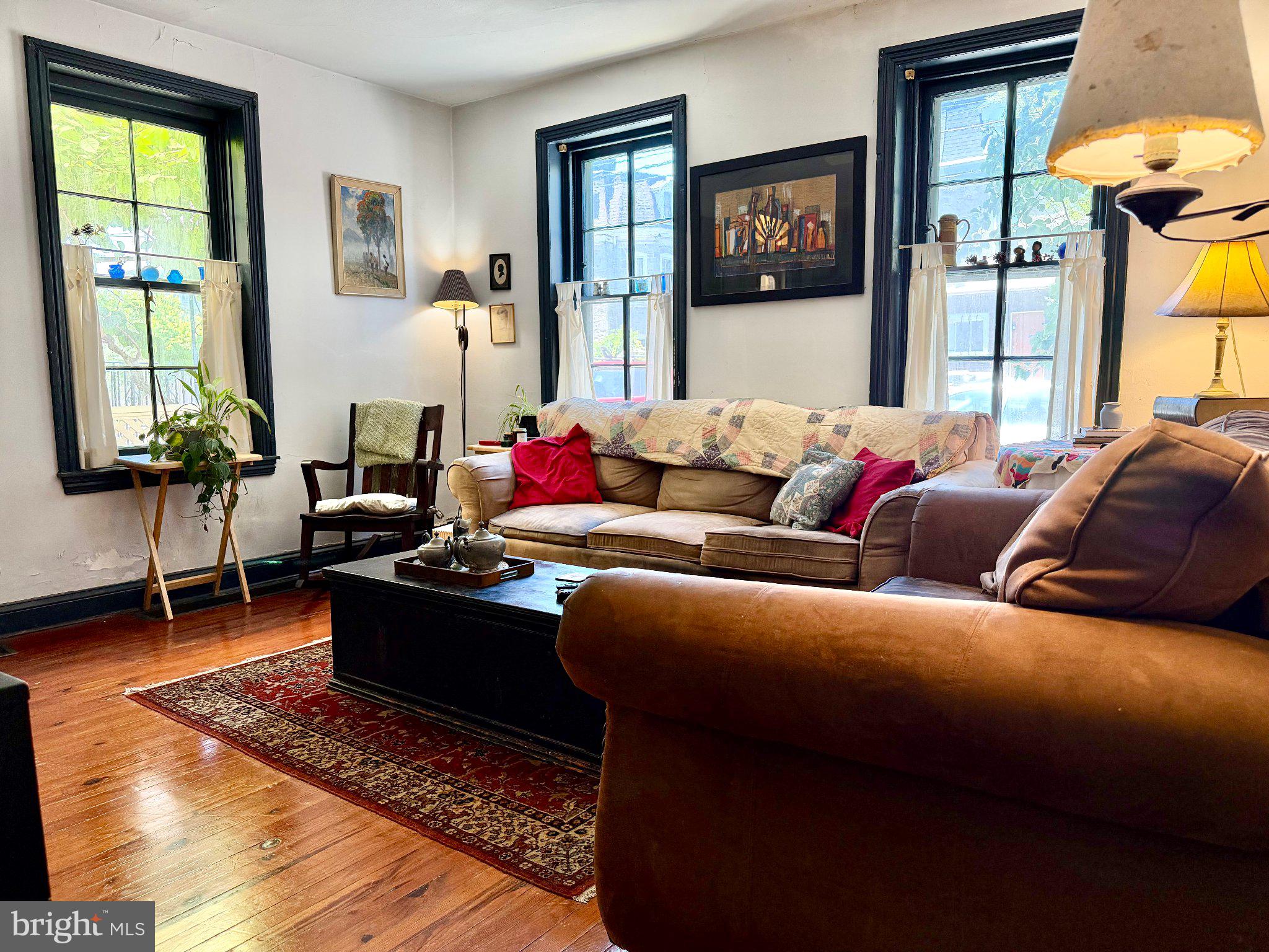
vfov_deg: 56.8
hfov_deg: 71.6
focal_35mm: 24
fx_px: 880
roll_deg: +1.6
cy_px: 476
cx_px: 634
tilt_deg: -5.4
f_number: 1.78
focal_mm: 6.76
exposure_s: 1/120
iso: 320
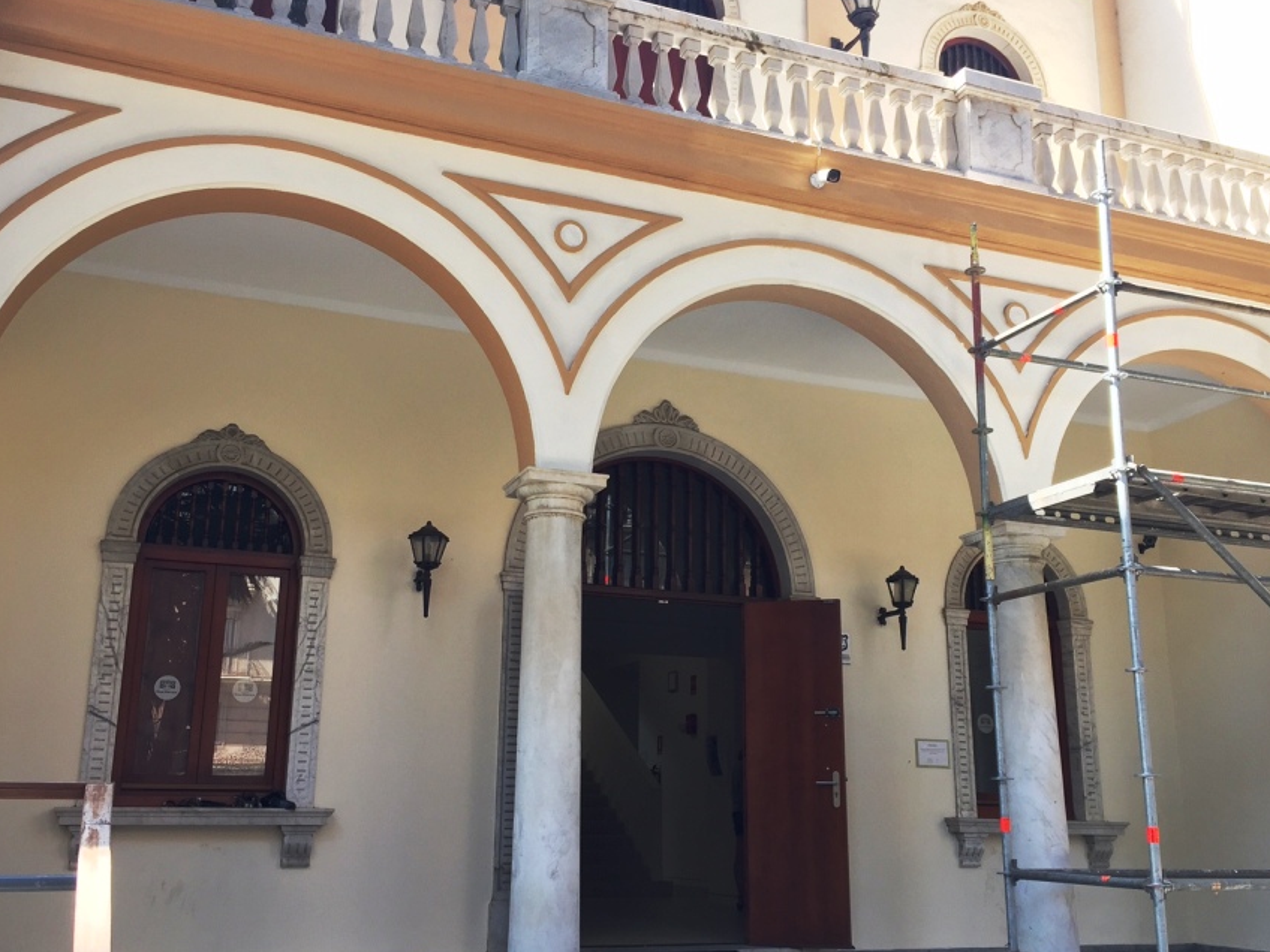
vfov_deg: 40.7
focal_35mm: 35
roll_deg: -0.6
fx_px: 1284
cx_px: 620
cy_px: 509
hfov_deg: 52.6
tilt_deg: +13.0
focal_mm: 4.15
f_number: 2.2
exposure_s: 1/151
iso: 32
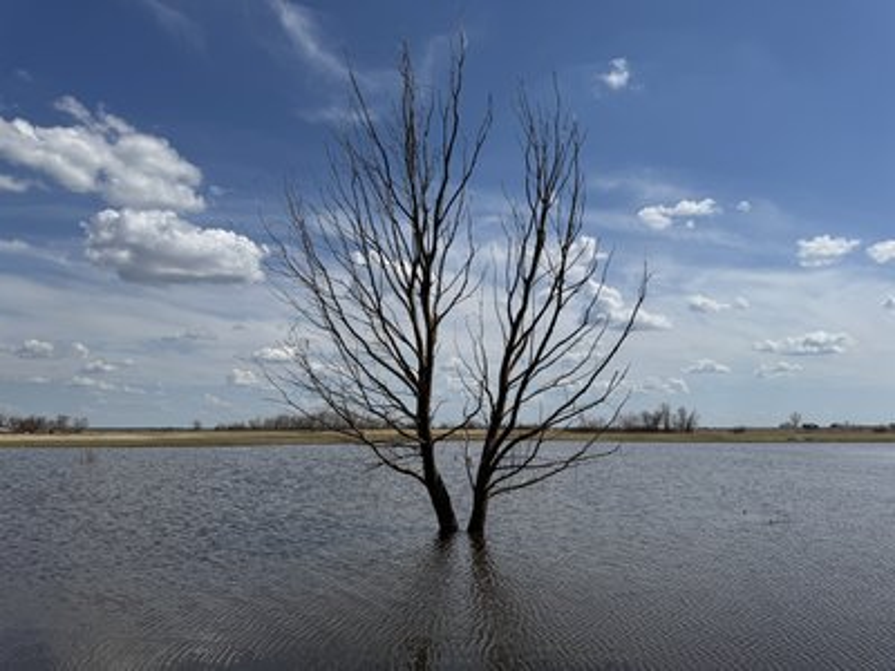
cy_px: 336
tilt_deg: +8.1
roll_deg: +0.4
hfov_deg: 71.6
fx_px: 621
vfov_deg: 56.8
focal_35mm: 24
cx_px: 448
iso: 80
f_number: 1.78
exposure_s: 1/12346
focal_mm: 6.76
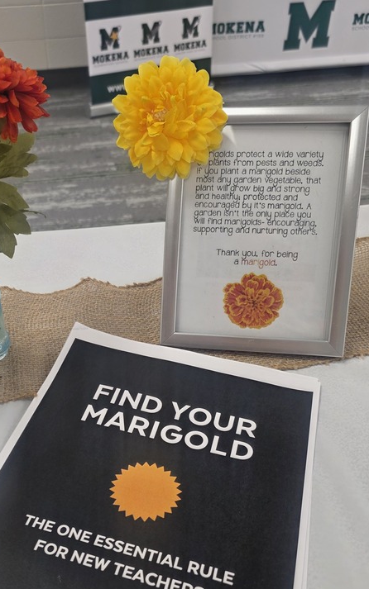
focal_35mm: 35
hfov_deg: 35.8
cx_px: 110
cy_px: 330
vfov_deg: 55.2
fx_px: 563
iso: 80
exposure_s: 1/120
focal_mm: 6.3
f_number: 1.7
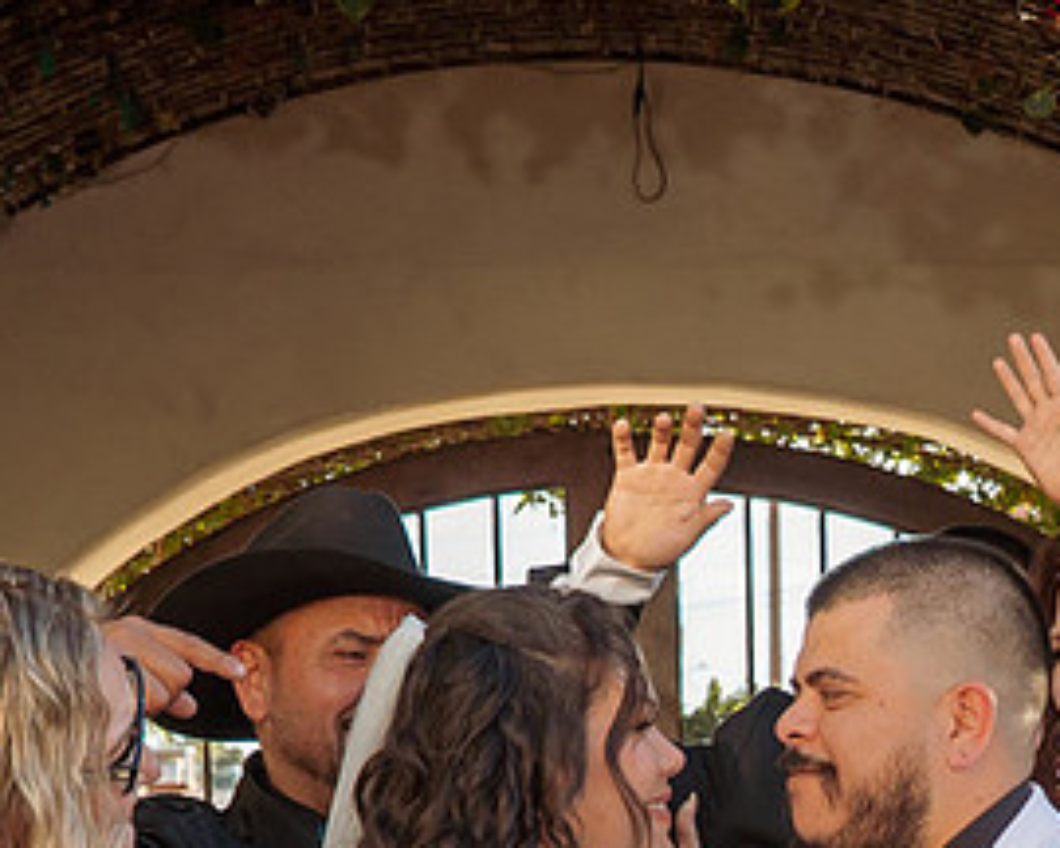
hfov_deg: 14.0
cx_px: 850
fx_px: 4298
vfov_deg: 10.5
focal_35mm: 137
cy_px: 1569
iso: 160
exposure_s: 1/400
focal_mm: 24
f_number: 3.5
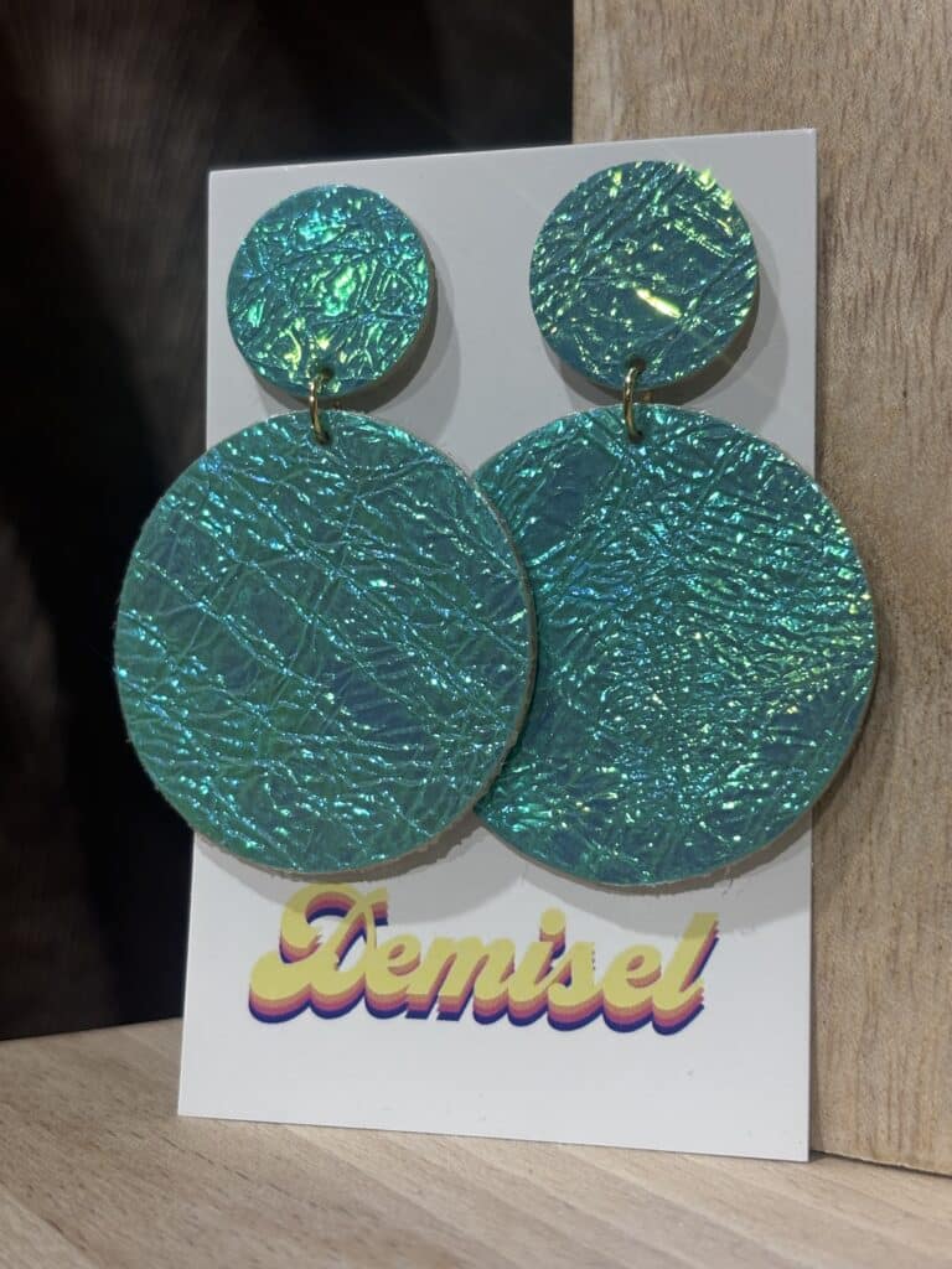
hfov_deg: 28.0
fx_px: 1907
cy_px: 634
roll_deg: -0.2
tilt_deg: -2.1
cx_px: 476
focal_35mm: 52
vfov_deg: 36.8
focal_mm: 5.96
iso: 25
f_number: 1.6
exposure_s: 1/144
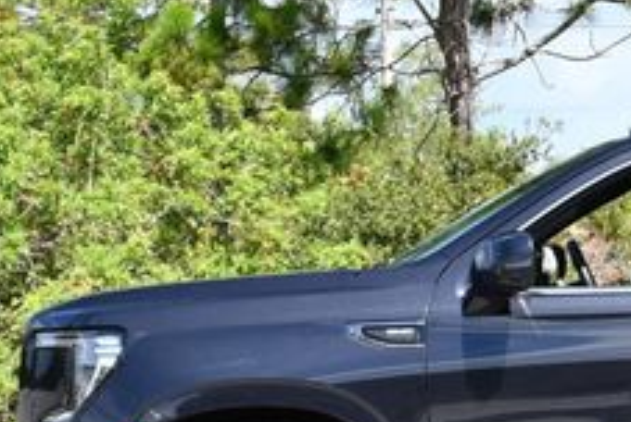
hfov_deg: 12.6
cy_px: 253
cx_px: 773
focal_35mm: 158
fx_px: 2773
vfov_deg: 8.7
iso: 200
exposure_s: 1/250
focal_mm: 28
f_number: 8
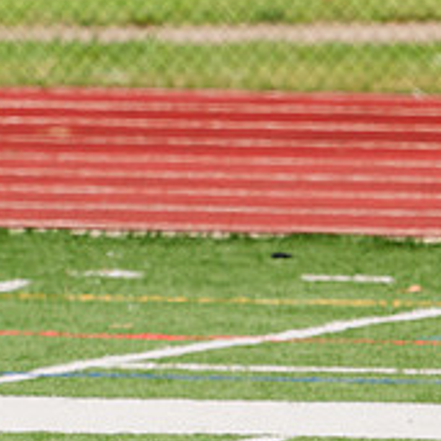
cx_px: 382
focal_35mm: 1923
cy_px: 241
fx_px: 27717
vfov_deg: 0.9
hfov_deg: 0.9
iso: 400
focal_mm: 600
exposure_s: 1/1600
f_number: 6.3
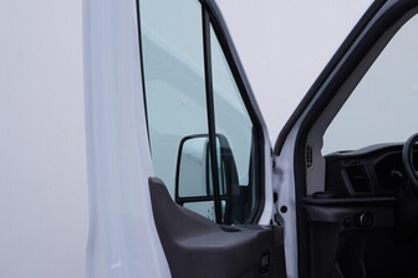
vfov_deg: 22.8
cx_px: 310
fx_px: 685
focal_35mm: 59
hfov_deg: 33.3
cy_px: 205
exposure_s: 1/100
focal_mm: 24
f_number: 4.5
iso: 125
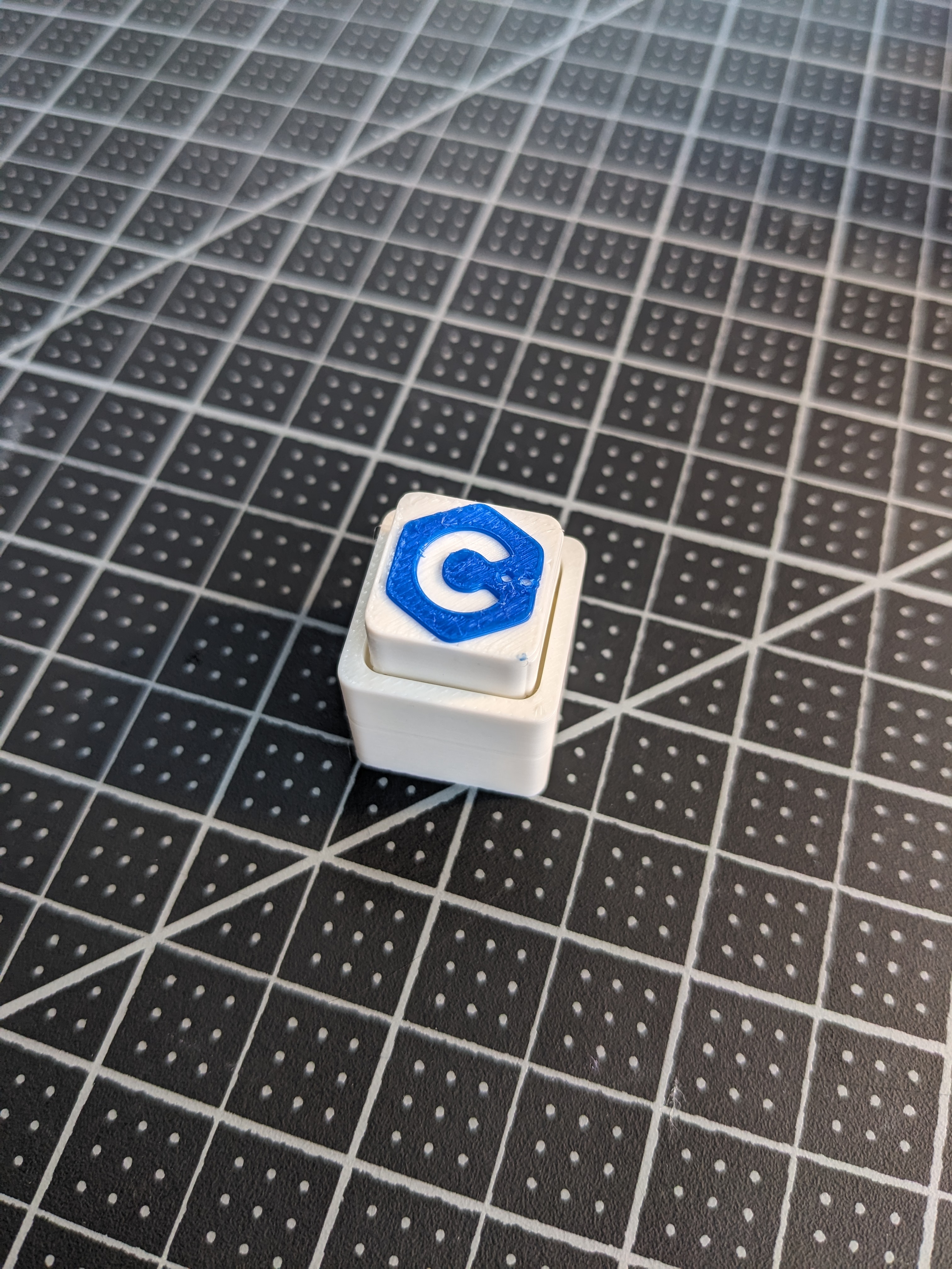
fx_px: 990
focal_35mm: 27
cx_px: 476
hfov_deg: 51.4
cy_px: 634
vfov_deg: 65.3
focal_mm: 4.38
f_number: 1.73
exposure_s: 1/59.1
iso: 49
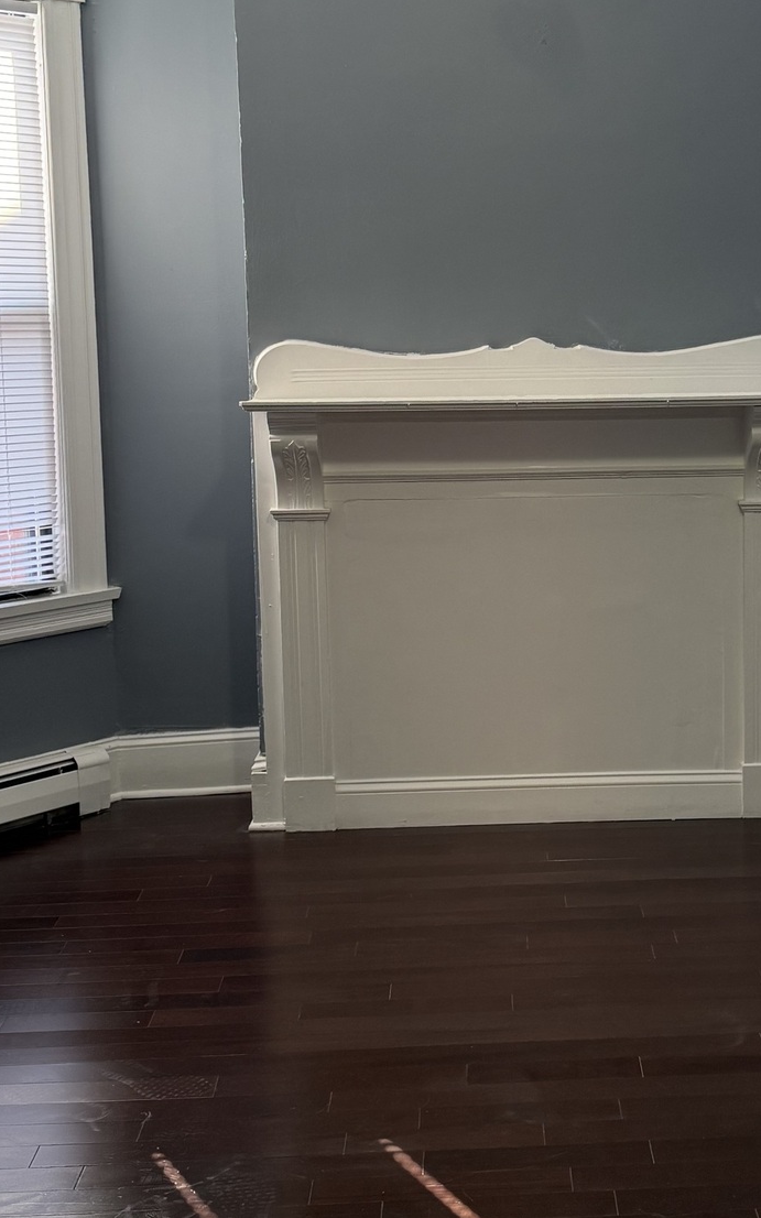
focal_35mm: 53
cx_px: 606
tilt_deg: -5.6
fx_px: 1759
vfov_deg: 38.1
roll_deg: +0.1
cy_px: 509
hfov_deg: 24.0
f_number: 1.78
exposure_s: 1/121
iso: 160
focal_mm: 6.76
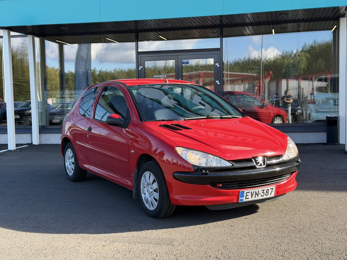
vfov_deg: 30.3
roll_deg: +1.8
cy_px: 130
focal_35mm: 48
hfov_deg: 39.7
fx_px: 481
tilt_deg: -3.0
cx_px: 174
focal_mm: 6.76
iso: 80
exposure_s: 1/786
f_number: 1.78
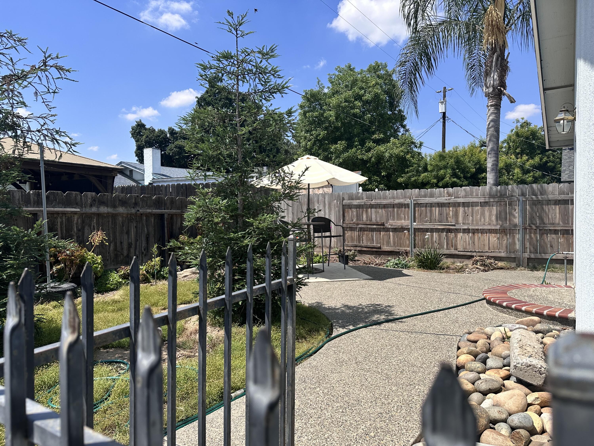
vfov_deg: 56.8
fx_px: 412
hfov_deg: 71.6
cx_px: 297
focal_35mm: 24
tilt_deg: +0.0
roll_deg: +0.7
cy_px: 223
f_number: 1.78
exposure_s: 1/4348
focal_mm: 6.86
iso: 80
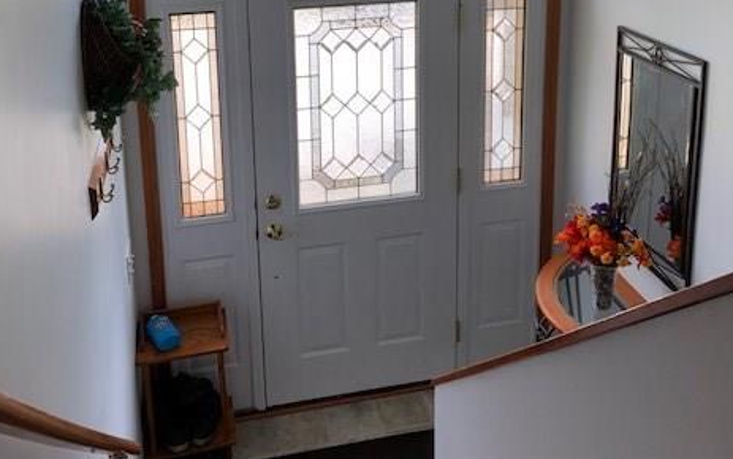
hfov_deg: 48.2
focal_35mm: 41
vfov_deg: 29.5
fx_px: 820
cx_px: 375
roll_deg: +1.1
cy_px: 13
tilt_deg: -10.6
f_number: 1.8
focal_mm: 3.99
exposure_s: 1/120
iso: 32
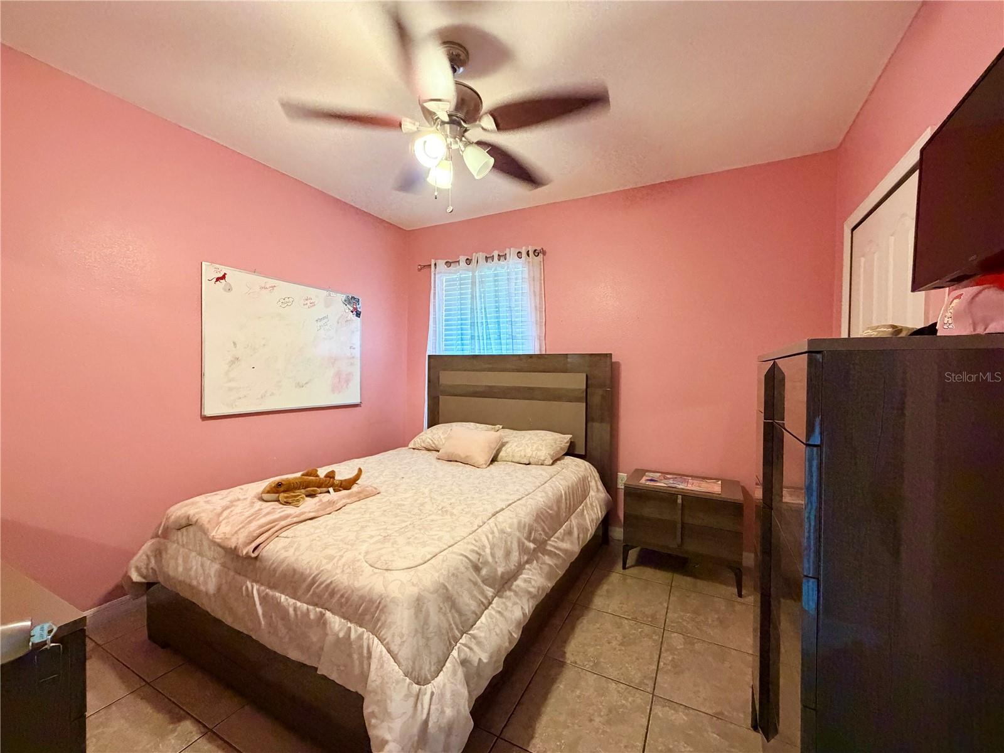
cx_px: 502
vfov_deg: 85.7
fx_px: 406
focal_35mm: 14
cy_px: 376
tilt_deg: -1.2
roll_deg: -0.1
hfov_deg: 102.1
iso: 500
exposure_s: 1/60
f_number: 2.2
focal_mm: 2.22
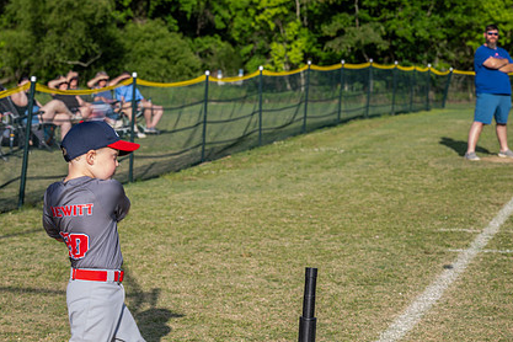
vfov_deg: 13.3
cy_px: 236
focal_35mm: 103
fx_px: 1468
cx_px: 214
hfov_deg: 19.8
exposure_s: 1/200
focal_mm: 74
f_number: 5.6
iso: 100
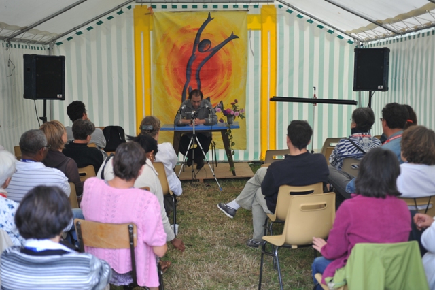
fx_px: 604
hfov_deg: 39.6
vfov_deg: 27.0
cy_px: 145
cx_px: 218
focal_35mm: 50
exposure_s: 1/250
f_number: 3.5
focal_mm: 50
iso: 250
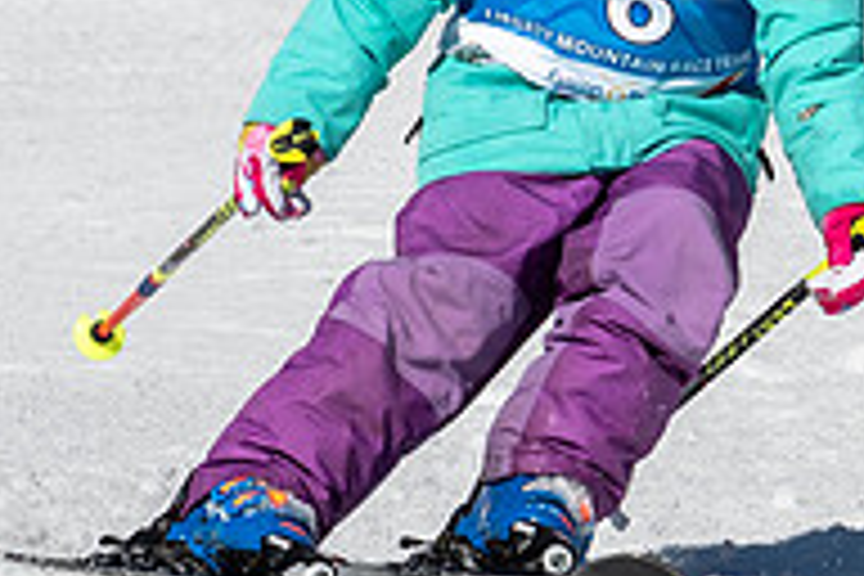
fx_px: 61507
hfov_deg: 0.8
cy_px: 163
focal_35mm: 2563
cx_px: 661
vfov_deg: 0.5
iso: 200
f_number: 8
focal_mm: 400
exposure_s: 1/2000
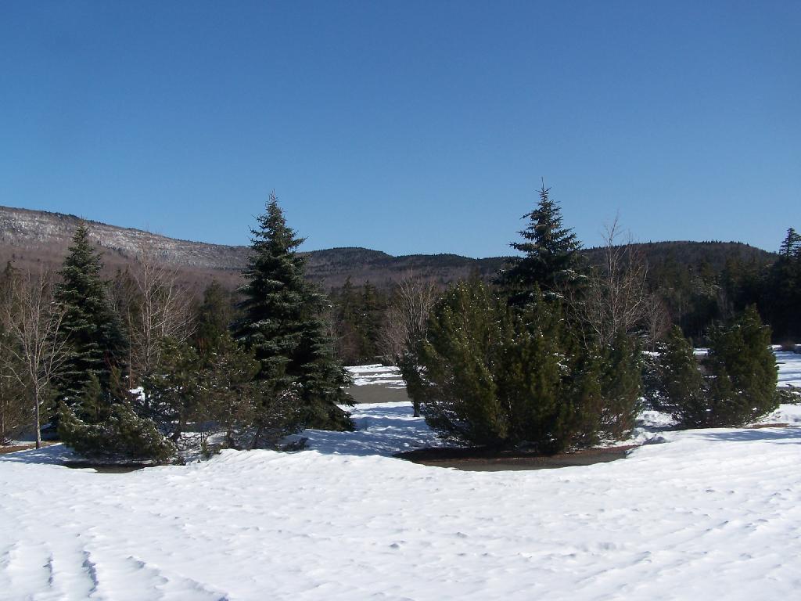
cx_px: 400
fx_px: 879
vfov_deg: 37.7
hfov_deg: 49.0
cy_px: 300
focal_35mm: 38
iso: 80
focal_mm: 6.3
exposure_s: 1/640
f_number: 5.6
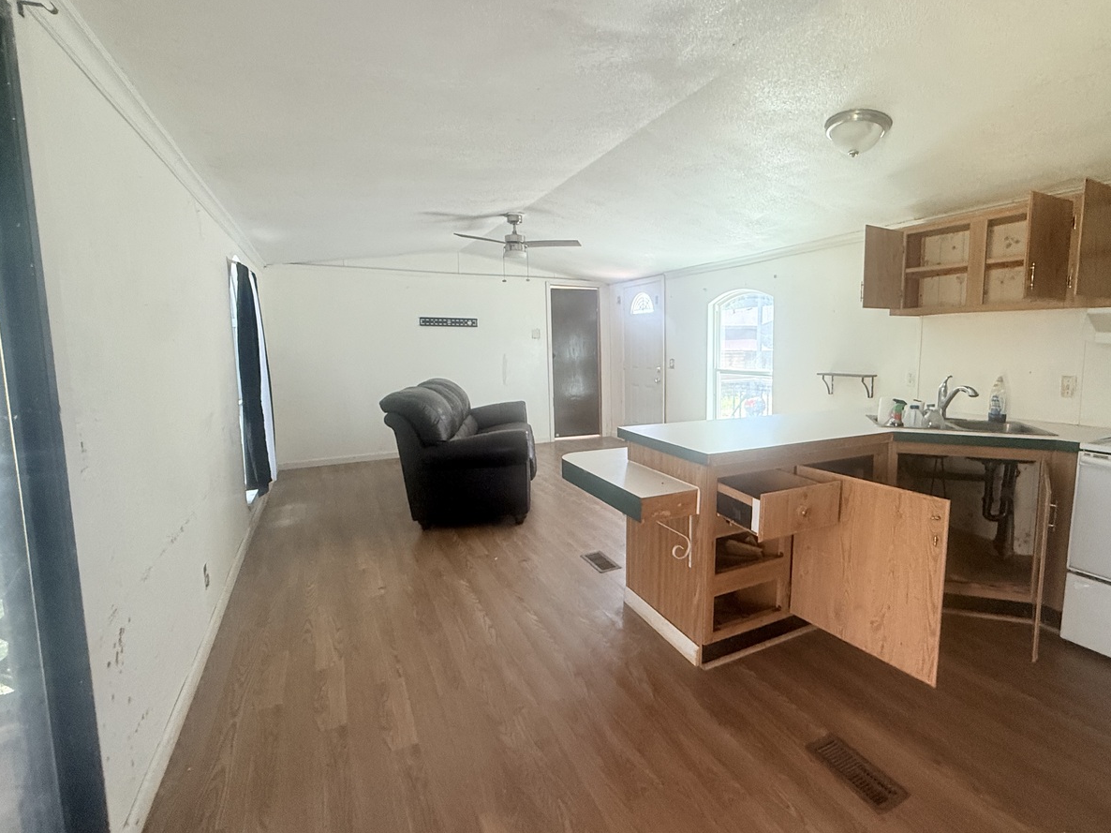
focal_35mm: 17
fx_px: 546
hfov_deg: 90.4
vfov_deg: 74.7
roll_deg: +0.6
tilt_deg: -4.4
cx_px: 639
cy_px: 404
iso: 320
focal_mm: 2.22
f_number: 2.2
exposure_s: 1/74
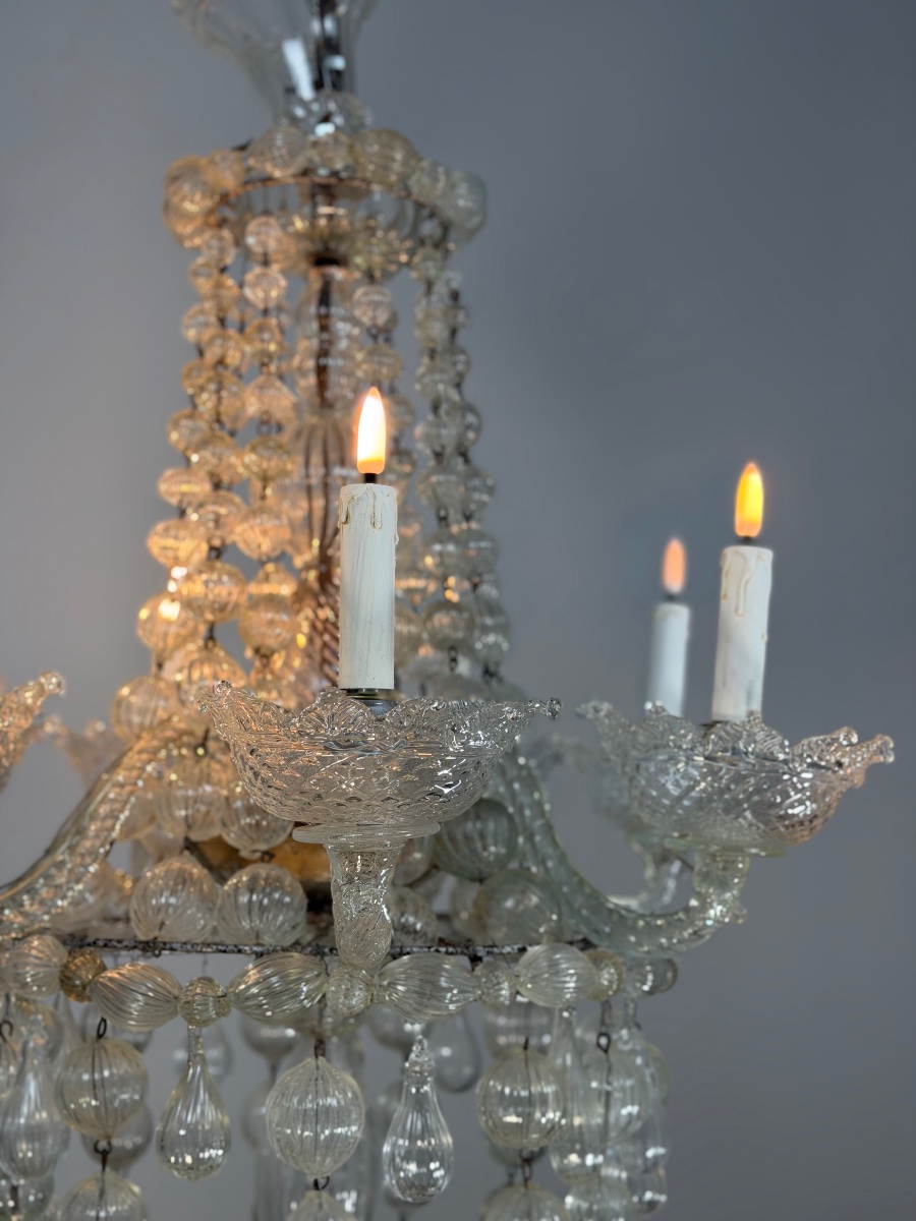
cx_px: 458
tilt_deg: +6.3
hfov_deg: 30.3
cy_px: 610
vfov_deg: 39.7
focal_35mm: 48
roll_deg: +0.3
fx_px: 1694
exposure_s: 1/100
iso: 64
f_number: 1.78
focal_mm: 6.76
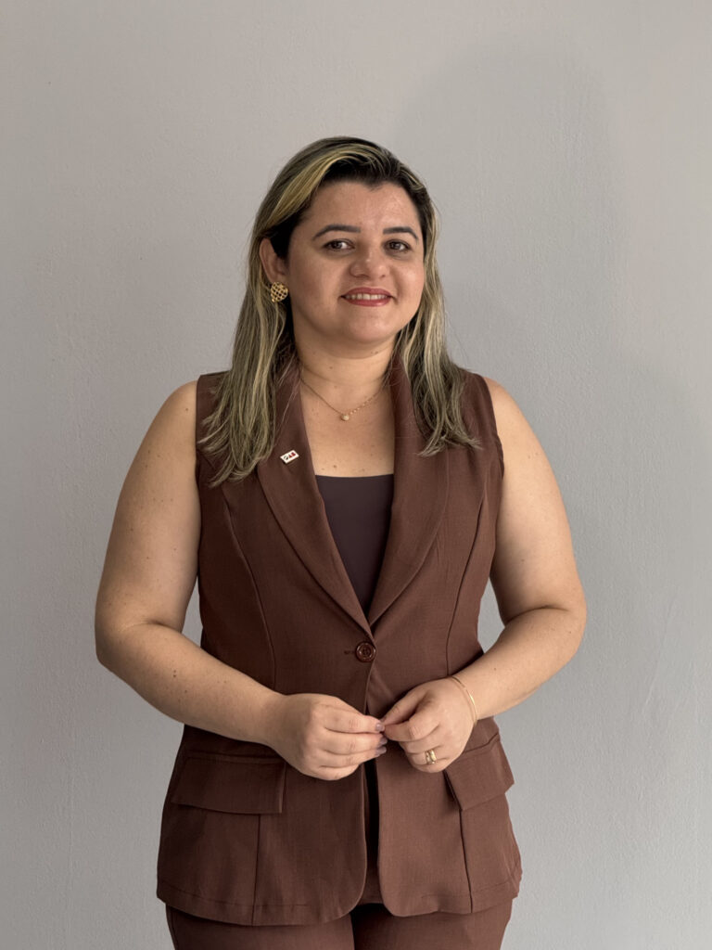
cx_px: 356
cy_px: 475
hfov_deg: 12.3
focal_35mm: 120
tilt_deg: -3.8
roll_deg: +2.4
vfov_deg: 16.4
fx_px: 3291
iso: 250
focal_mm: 15.66
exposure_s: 1/99
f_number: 2.8
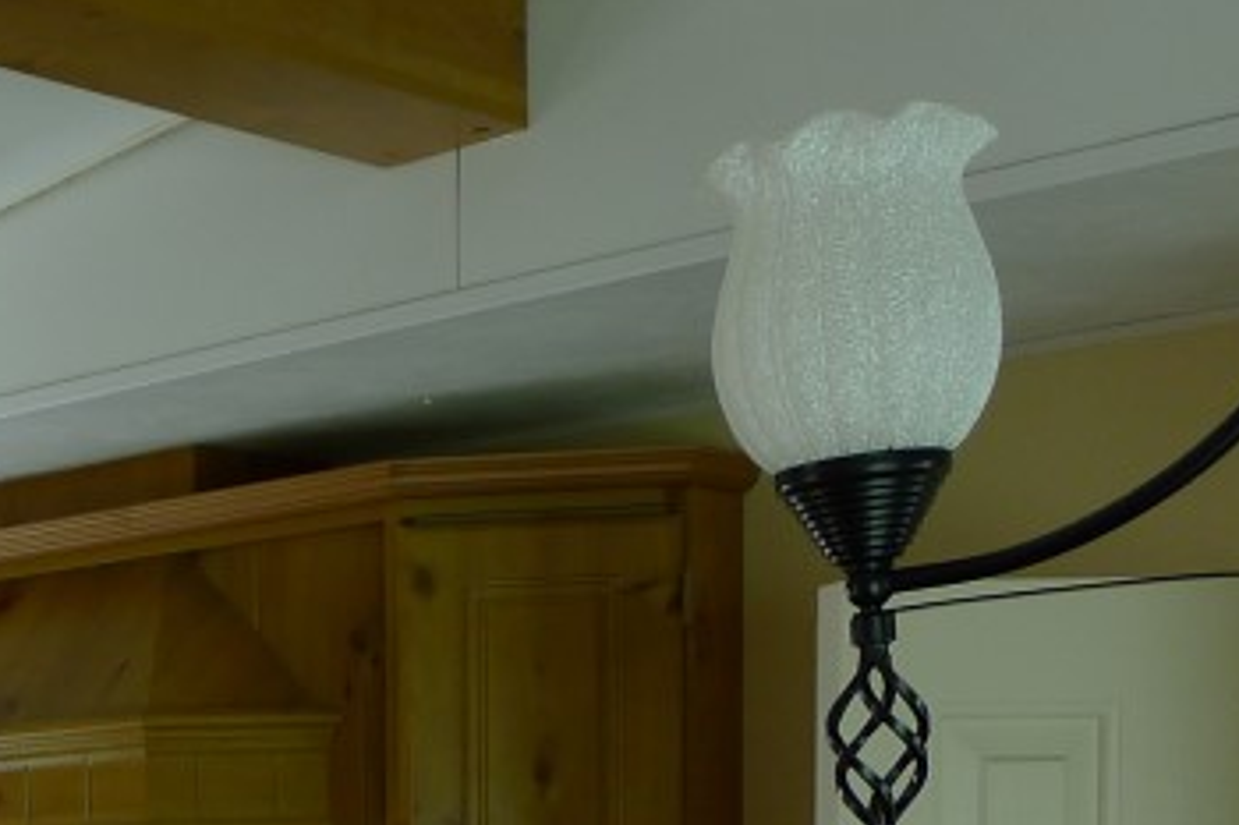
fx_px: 2718
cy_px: 1225
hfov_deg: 21.7
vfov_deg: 15.9
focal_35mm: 79
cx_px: -589
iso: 80
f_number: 2.2
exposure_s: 1/125
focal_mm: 5.1
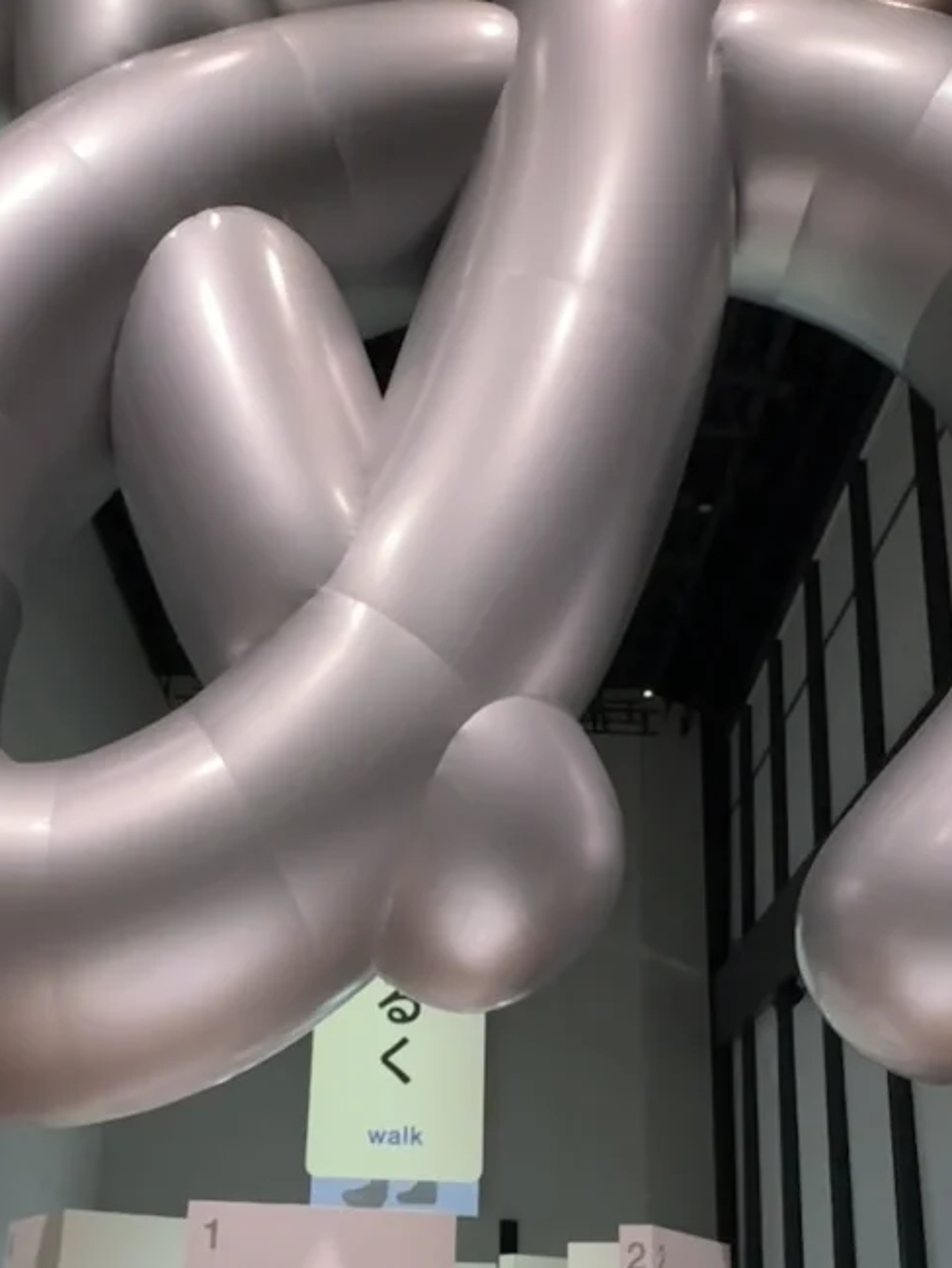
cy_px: 893
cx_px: 417
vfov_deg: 56.4
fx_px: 1136
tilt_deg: +19.4
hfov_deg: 45.4
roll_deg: -0.4
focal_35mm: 31
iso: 250
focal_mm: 2.22
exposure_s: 1/67
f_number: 2.2
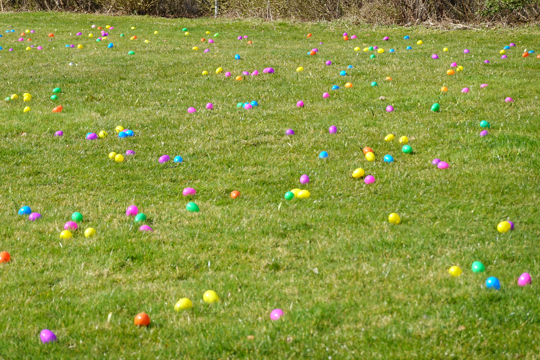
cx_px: 269
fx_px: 2310
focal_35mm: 154
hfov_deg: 13.3
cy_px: 181
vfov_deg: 8.9
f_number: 5.6
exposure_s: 1/250
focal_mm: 55.66
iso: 100
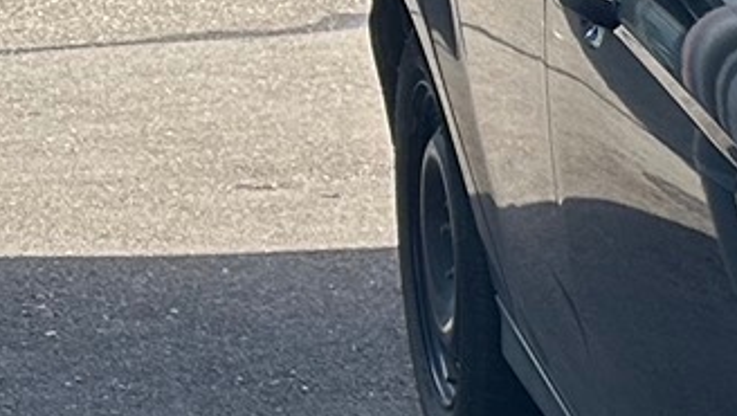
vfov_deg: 7.0
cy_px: 416
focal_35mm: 174
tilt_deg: -15.4
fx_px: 3403
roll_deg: +0.5
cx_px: 1856
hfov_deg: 10.4
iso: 50
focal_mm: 5.7
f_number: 1.5
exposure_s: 1/1531
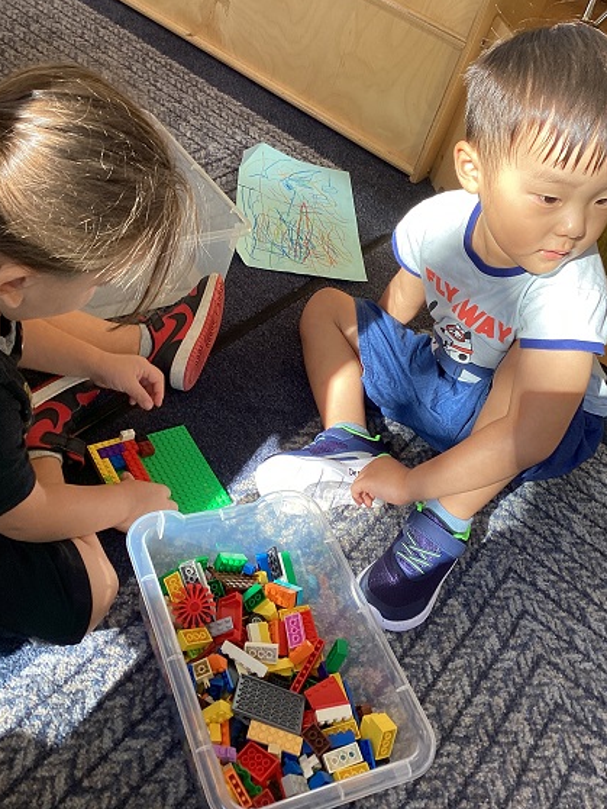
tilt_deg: -42.7
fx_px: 864
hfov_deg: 38.7
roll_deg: -17.8
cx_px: 285
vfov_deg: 50.1
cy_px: 376
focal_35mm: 37
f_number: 2.4
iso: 50
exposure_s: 1/100
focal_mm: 3.3
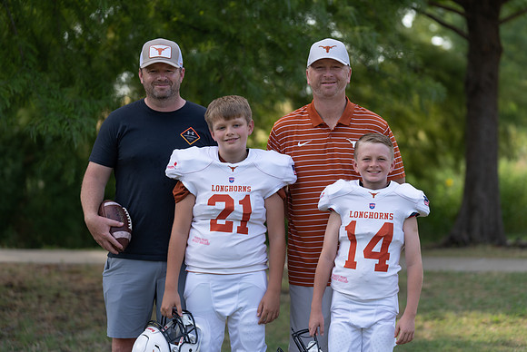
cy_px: 164
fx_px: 1809
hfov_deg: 16.6
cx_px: 264
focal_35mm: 123
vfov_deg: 11.1
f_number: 2.8
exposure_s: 1/400
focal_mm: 110
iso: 100
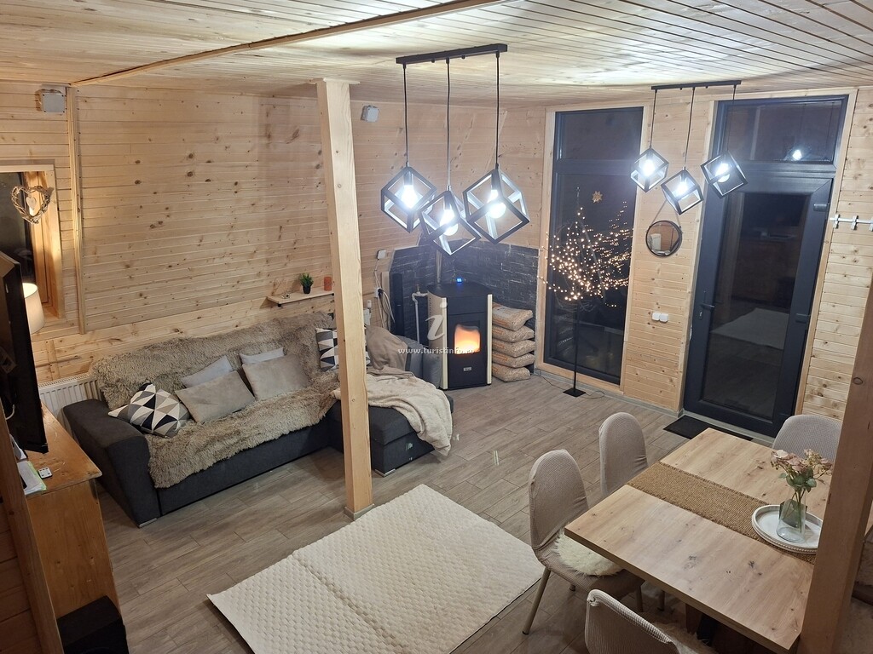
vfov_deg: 58.9
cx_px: 436
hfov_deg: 73.9
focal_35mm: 23
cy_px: 327
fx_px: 580
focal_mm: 5.54
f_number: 1.8
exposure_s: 1/100
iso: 320
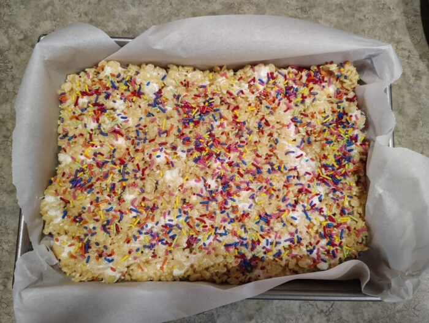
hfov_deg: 71.5
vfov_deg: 56.9
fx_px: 298
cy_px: 162
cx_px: 214
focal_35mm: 24
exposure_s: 1/60
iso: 684
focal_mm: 5.56
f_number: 1.8
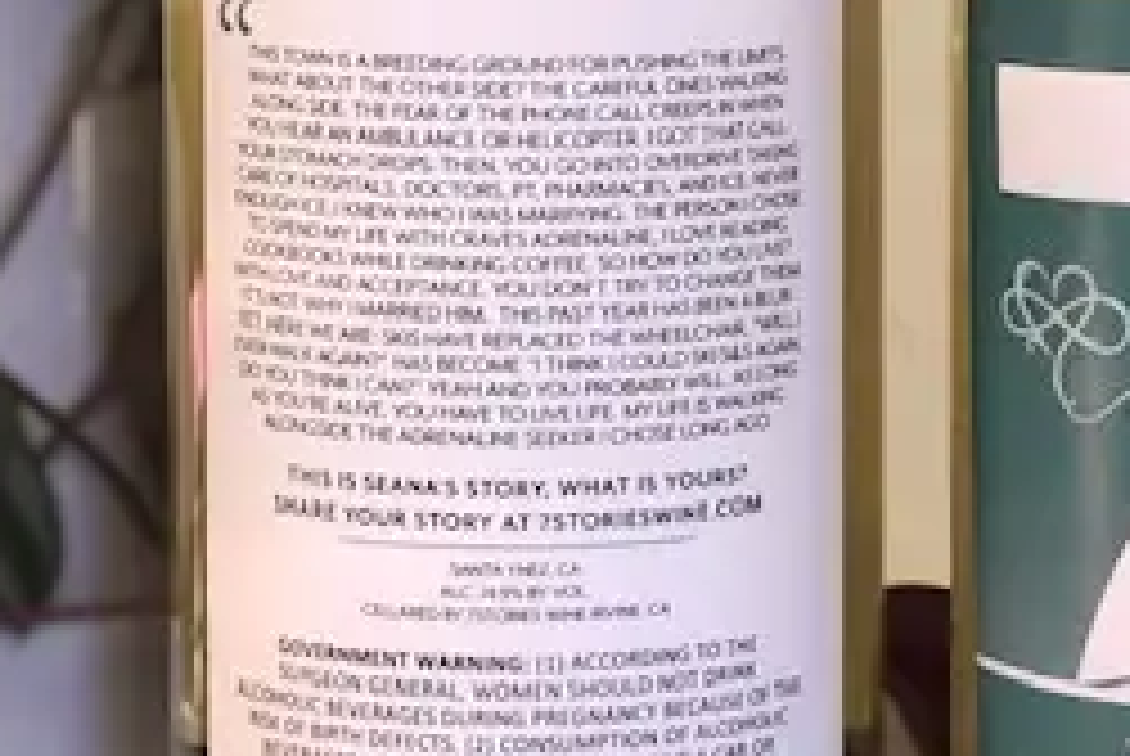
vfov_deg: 9.0
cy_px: -234
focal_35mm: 151
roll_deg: +0.5
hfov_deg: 13.5
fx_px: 4745
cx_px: 878
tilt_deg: -3.4
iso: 80
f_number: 2.8
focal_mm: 6.6
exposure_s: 1/30
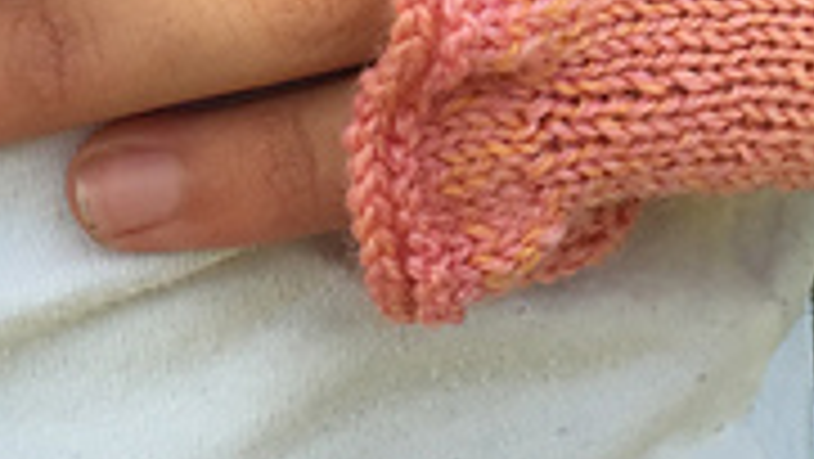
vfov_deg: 10.3
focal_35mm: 112
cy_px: -306
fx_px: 2418
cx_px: 792
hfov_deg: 18.7
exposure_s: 1/332
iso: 32
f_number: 2.2
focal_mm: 4.15
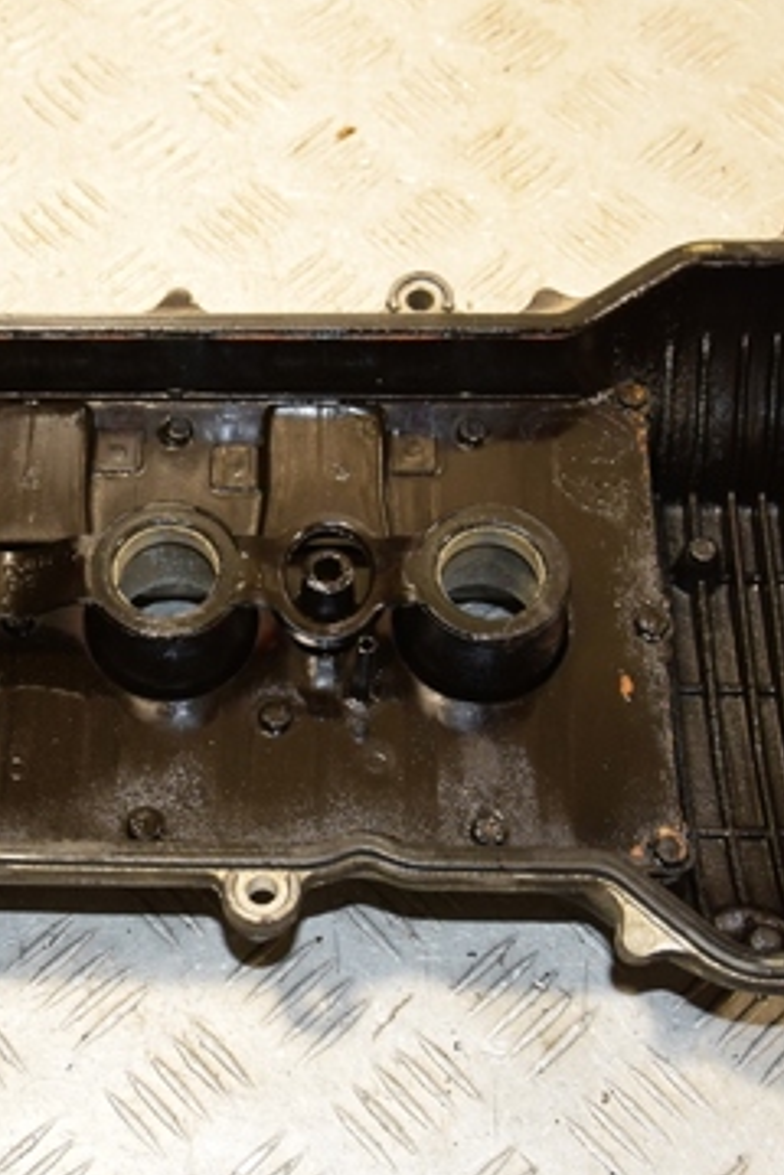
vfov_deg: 31.4
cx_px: 167
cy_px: 627
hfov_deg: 21.0
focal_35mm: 64
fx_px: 2091
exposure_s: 1/200
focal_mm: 24
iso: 800
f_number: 5.6
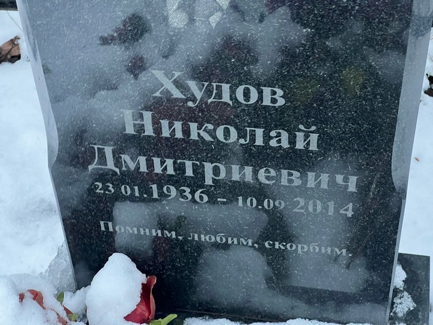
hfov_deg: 25.3
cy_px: 162
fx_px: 963
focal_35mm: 77
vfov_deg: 19.1
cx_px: 216
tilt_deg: -47.1
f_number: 2.8
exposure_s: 1/58
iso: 800
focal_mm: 9
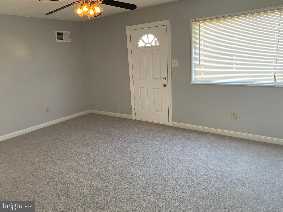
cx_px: 142
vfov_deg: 53.1
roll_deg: +3.1
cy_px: 106
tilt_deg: -16.2
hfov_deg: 67.3
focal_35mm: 26
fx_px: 213
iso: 125
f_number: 1.8
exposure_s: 1/60
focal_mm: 4.25
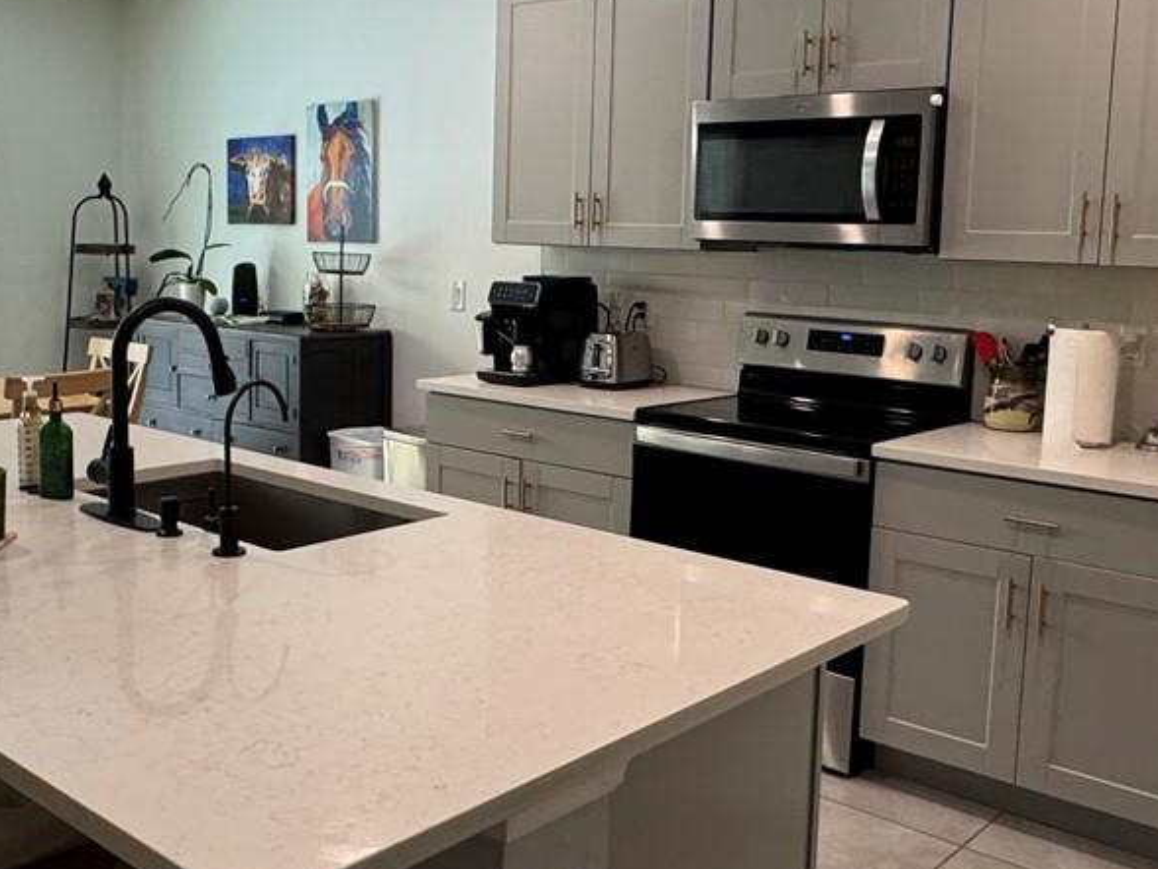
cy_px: 379
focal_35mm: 38
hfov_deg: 48.9
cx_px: 523
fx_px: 1271
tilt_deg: -6.9
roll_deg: -1.5
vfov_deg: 37.7
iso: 250
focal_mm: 2.22
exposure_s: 1/120
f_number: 2.2
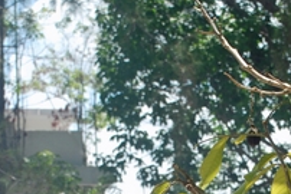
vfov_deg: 7.0
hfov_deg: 10.5
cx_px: 255
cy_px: 292
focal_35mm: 195
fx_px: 1576
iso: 100
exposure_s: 1/180
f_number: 6.7
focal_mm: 35
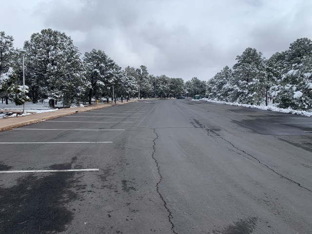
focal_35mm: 26
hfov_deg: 67.3
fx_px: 234
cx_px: 156
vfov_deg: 53.1
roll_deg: -2.0
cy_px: 117
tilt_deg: -2.4
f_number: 1.8
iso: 25
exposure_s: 1/2481
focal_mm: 4.25
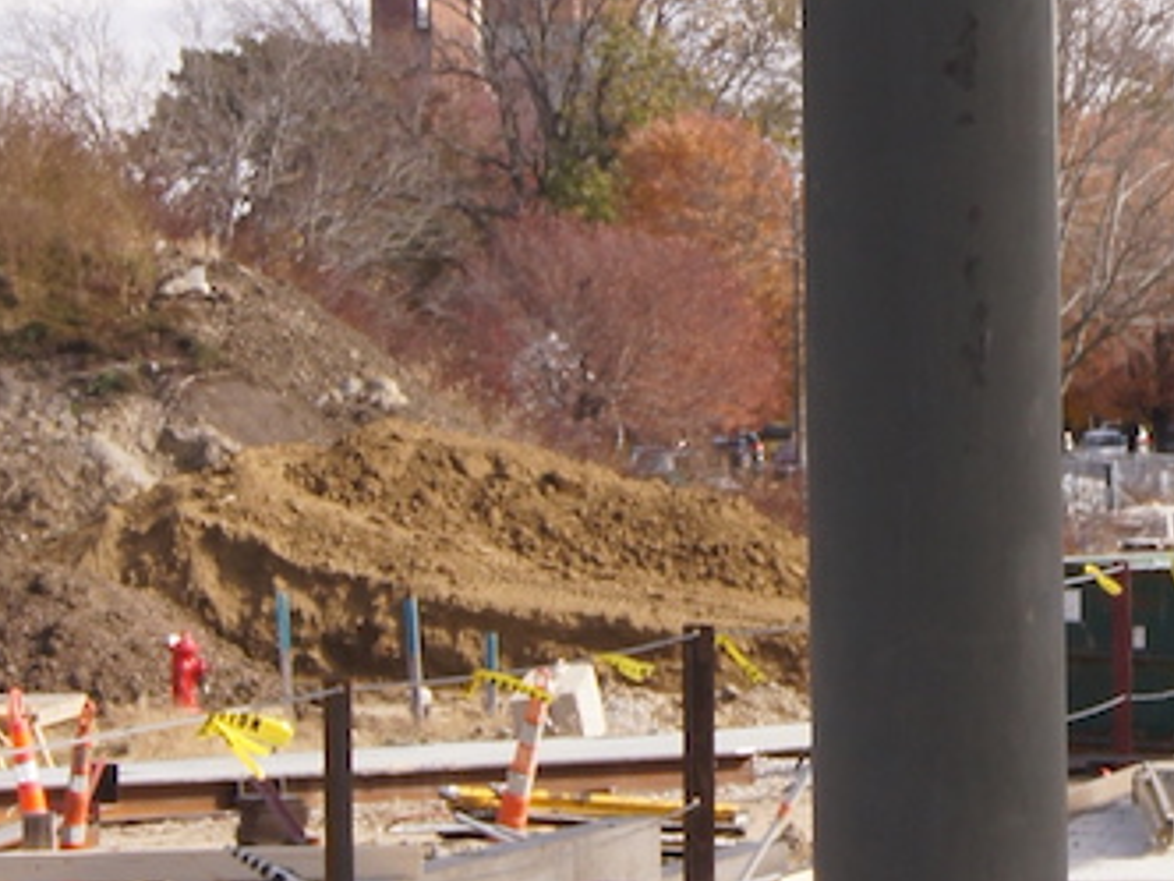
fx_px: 7738
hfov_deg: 8.6
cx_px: 1289
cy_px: -57
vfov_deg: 6.5
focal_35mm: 228
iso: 100
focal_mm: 35
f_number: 13
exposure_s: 1/125
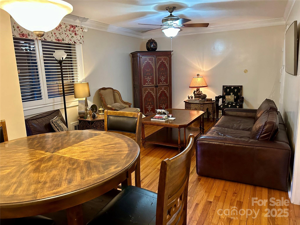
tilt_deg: -10.6
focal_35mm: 26
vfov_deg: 53.1
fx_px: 225
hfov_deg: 67.3
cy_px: 112
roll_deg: +1.9
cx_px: 150
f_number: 1.5
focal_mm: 5.7
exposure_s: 1/60
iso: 500
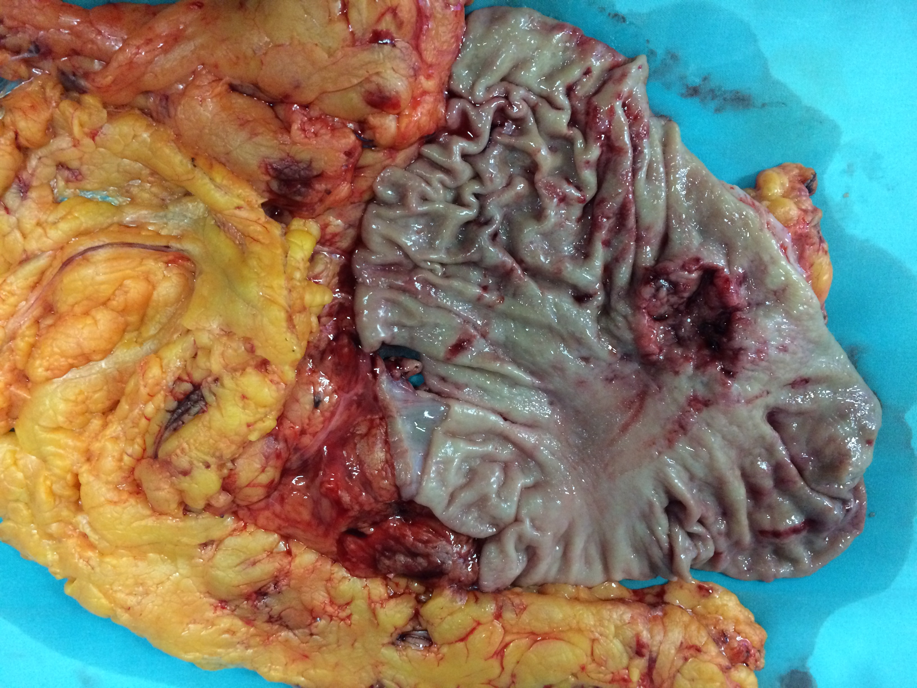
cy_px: 344
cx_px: 458
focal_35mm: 29
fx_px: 768
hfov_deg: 61.7
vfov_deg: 48.2
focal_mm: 4.15
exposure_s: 1/33
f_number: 2.2
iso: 320
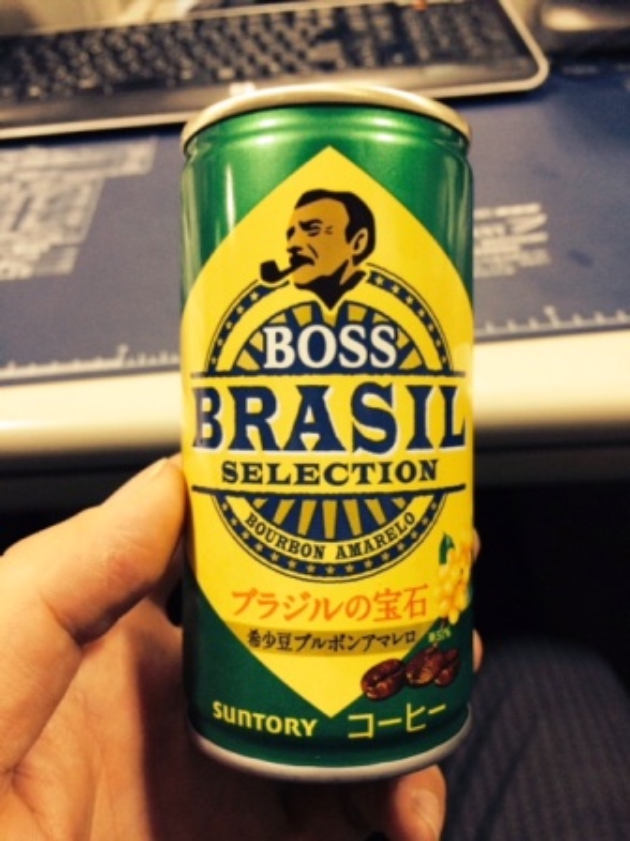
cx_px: 315
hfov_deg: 46.8
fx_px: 728
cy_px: 420
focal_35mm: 30
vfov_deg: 60.0
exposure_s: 1/30
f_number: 2.2
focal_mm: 4.12
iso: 250
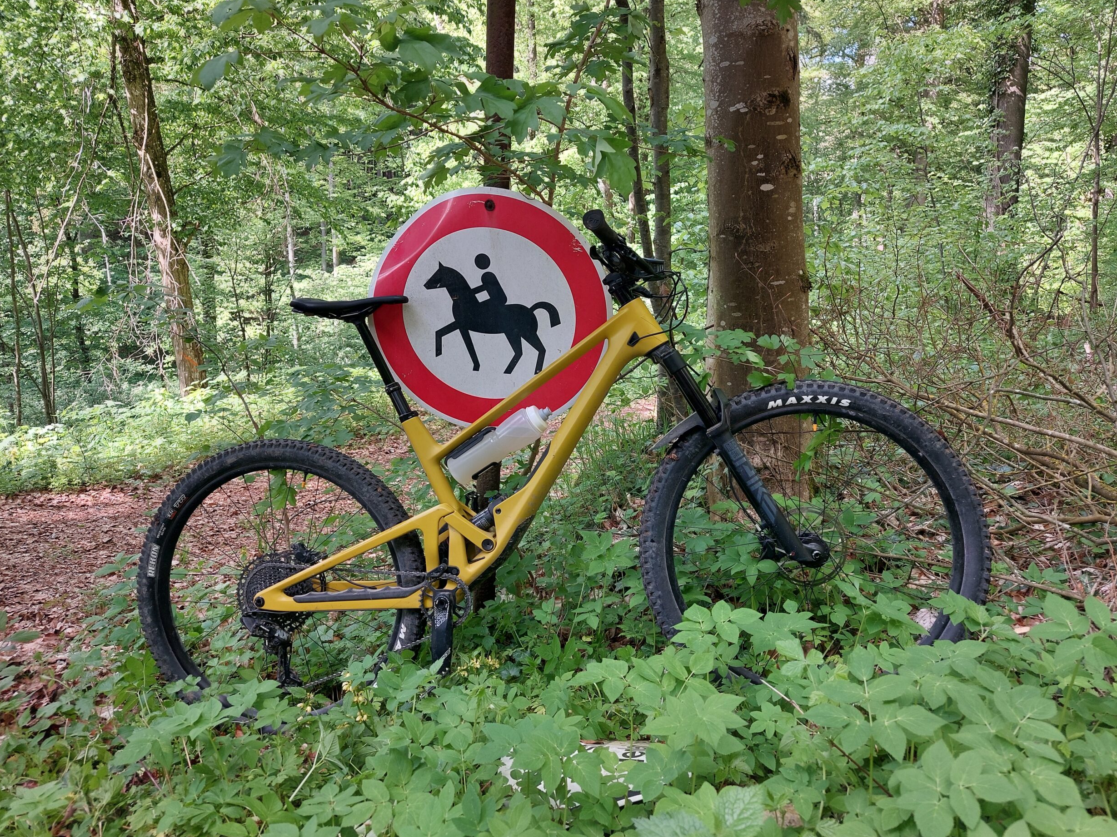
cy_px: 402
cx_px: 578
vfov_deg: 54.9
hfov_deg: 69.4
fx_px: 807
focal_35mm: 25
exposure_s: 1/50
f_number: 1.8
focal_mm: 5.23
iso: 32
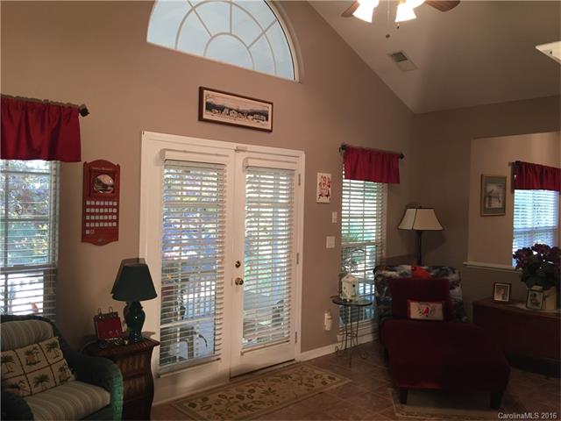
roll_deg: -2.2
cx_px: 280
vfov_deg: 48.2
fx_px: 470
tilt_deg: -0.8
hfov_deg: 61.7
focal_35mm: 29
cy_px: 210
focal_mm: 4.15
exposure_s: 1/30
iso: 80
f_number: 2.2
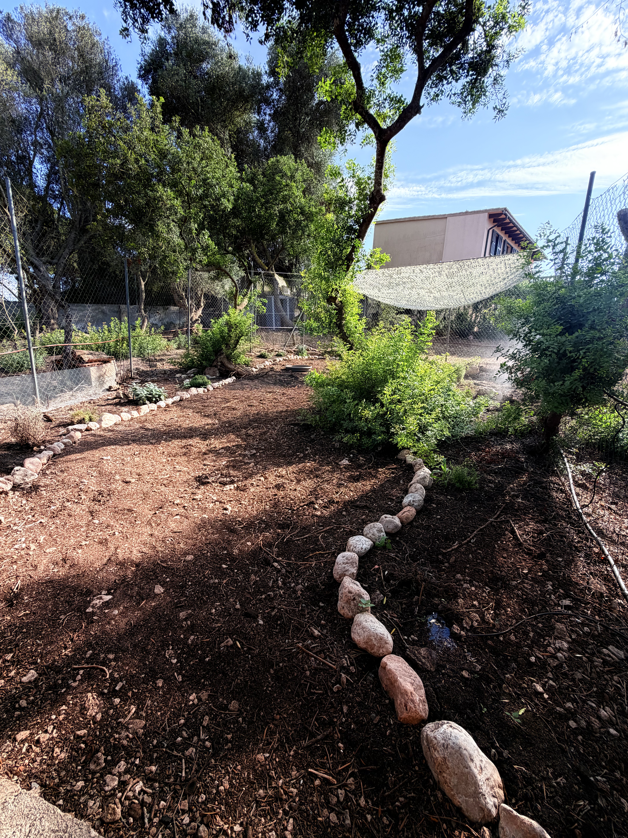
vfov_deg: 102.1
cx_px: 314
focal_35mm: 14
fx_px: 339
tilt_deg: -12.6
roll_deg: -2.7
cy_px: 419
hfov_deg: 85.7
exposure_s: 1/502
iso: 50
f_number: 2.2
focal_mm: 2.22
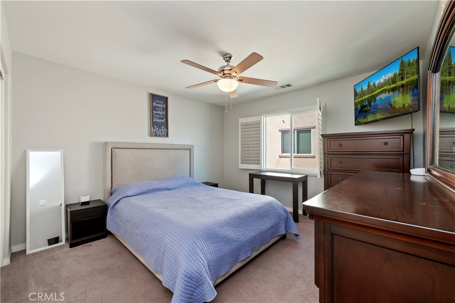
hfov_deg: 104.3
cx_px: 228
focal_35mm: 14
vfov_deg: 81.1
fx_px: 177
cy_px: 152
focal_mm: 14
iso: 500
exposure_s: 1/13
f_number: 10
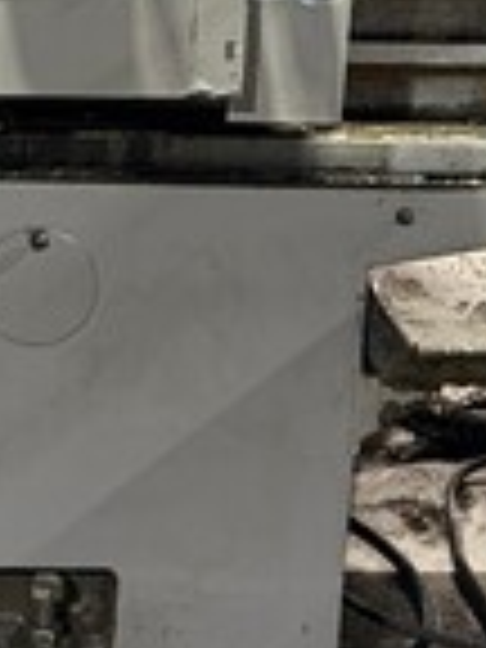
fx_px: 2003
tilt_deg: -11.5
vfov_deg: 17.1
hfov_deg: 13.3
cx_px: -166
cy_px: -234
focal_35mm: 107
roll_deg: -2.2
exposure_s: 1/60
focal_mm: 6.76
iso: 320
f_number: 1.78
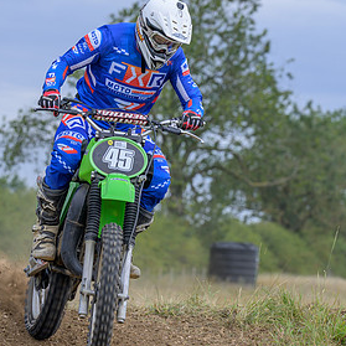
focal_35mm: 315
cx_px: 105
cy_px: 204
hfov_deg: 5.6
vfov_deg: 5.6
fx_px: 3562
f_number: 4
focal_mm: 103
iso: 64
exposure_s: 1/400
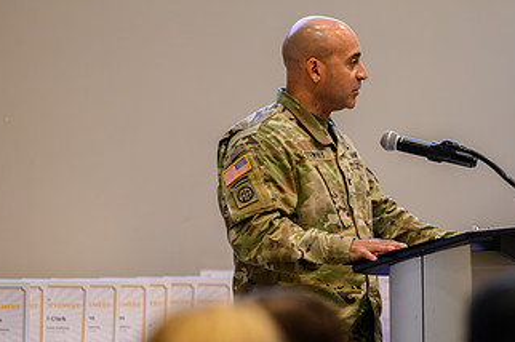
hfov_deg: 5.9
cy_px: 217
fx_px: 5016
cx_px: 363
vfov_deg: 3.9
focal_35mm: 351
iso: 1250
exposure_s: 1/160
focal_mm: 195
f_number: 2.8
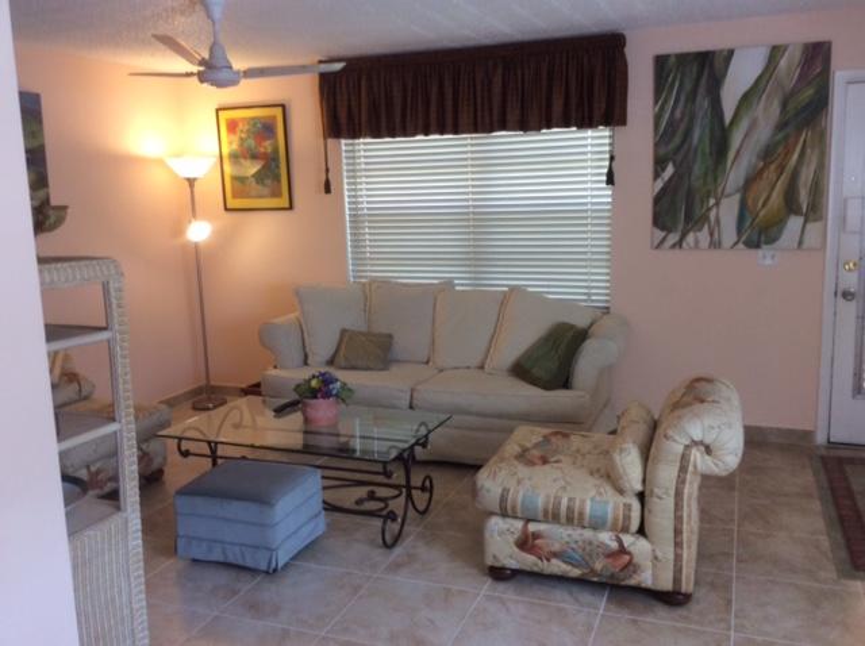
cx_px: 432
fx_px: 798
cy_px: 323
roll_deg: +2.4
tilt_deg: -9.7
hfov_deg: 56.9
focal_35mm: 32
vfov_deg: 44.1
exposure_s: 1/60
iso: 50
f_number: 2.4
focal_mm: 3.3
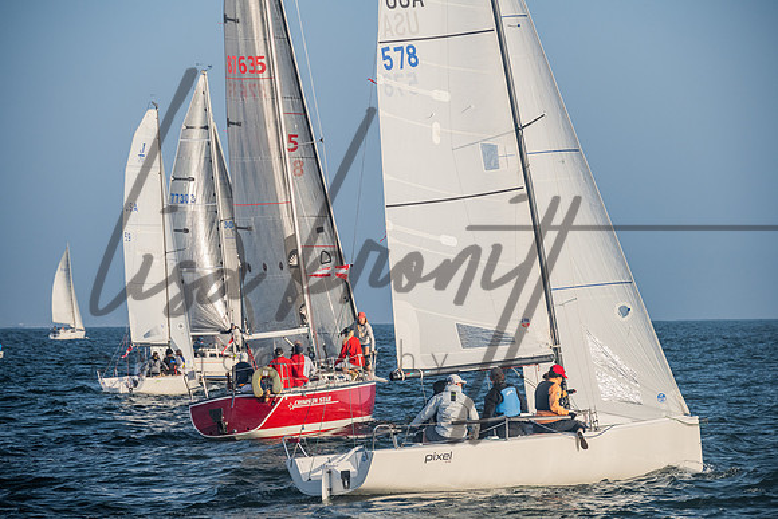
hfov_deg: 11.4
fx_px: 3891
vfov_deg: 7.6
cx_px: 389
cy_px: 260
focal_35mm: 180
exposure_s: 1/640
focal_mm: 180
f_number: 8
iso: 400
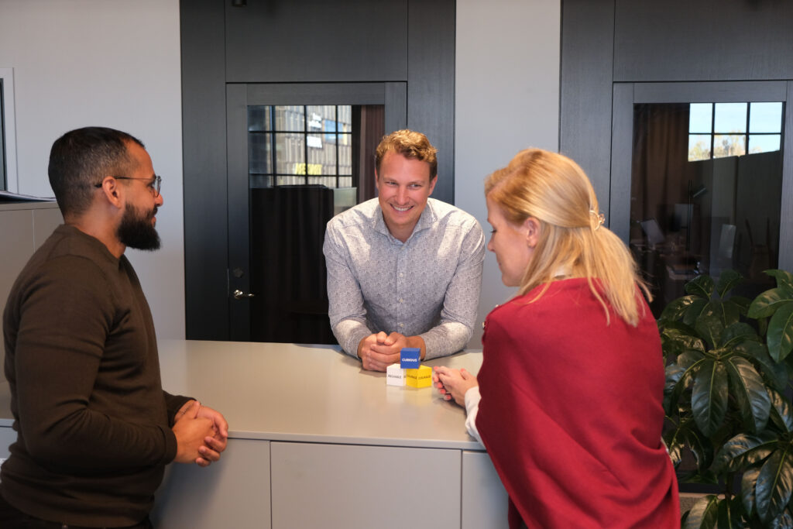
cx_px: 396
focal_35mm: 40
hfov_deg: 48.5
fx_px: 881
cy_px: 264
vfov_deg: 33.4
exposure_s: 1/125
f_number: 3.6
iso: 1000
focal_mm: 26.5
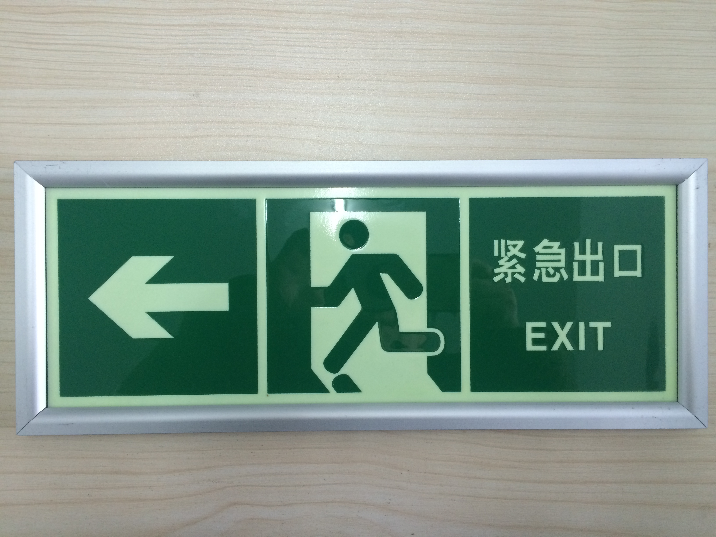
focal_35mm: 29
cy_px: 268
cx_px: 358
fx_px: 600
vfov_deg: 48.2
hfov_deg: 61.7
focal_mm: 4.15
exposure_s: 1/30
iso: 160
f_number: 2.2
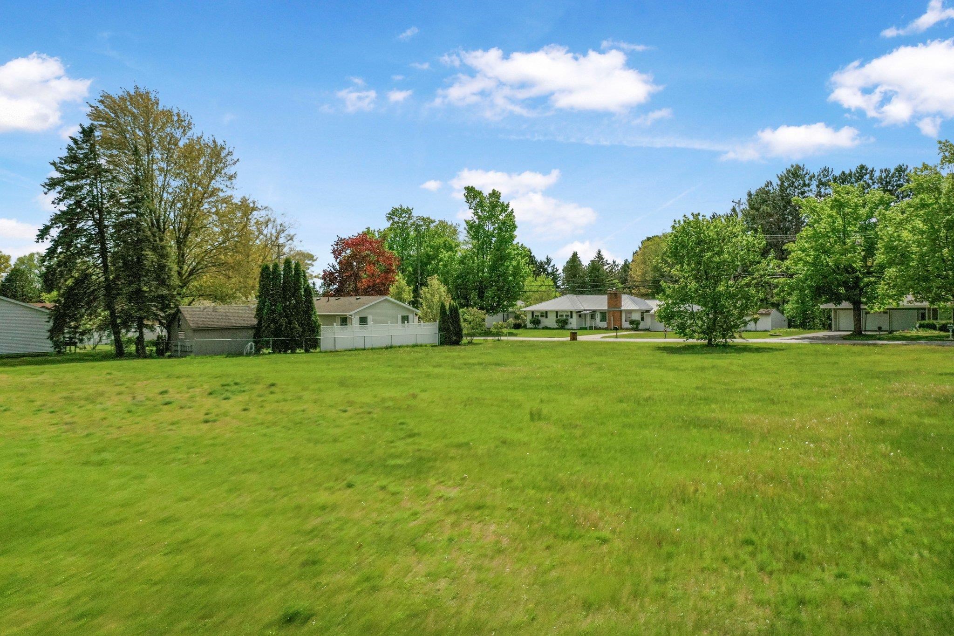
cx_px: 477
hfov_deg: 65.5
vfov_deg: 46.4
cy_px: 318
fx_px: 742
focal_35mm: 28
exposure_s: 1/800
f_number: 6.3
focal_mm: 10.26
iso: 800
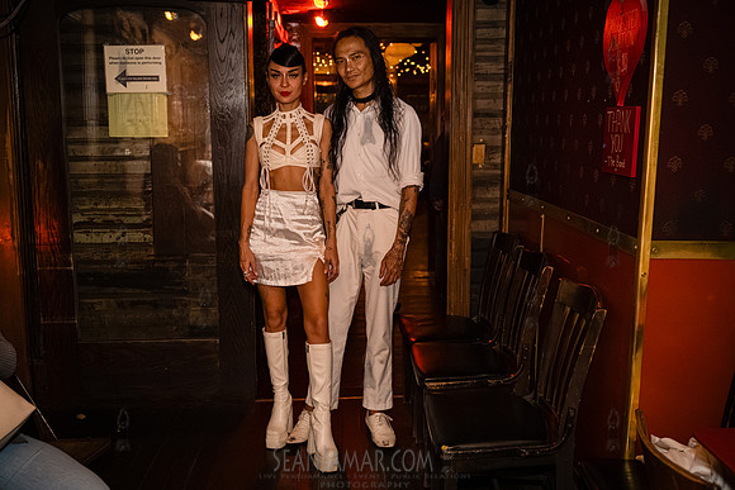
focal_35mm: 37
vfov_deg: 35.8
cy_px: 245
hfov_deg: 51.6
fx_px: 760
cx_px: 368
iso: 16000
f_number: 3.2
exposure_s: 1/320
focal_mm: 35
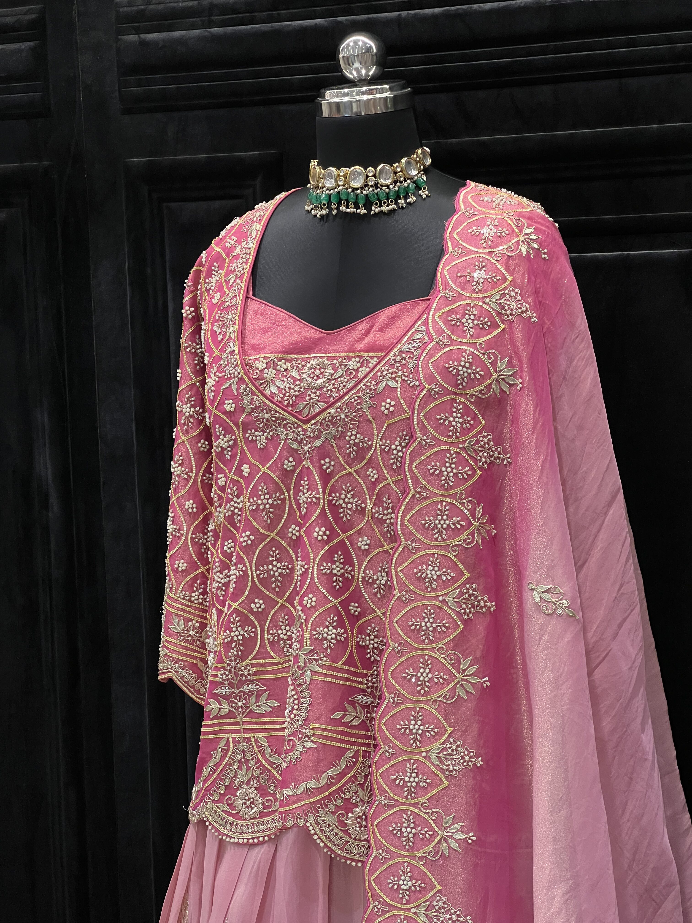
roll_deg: +2.2
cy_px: 462
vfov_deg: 25.3
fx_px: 2052
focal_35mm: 77
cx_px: 346
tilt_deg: -4.4
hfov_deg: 19.1
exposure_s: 1/100
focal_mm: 9
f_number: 2.8
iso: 160
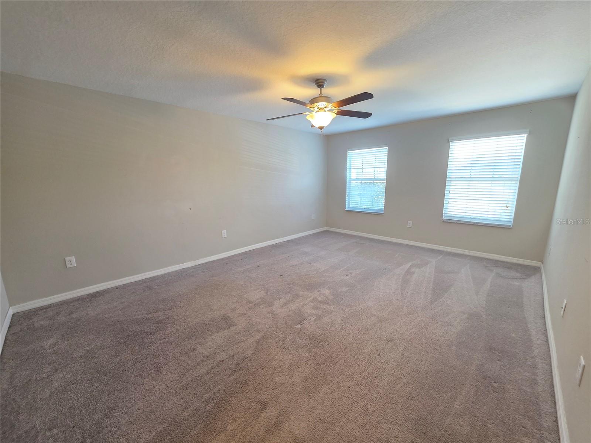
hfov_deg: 106.2
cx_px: 296
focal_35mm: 13
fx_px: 222
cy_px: 222
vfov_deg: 89.9
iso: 200
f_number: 1.9
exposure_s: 1/60
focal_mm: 2.2
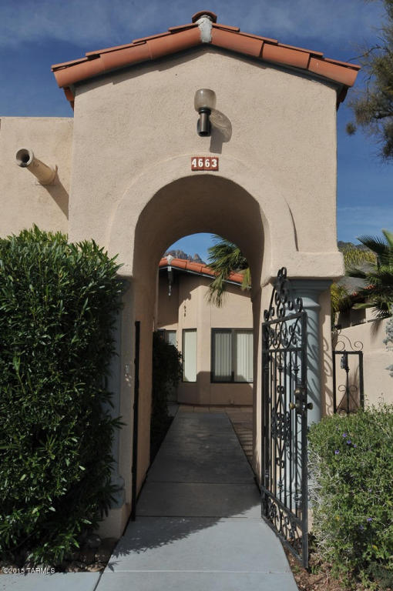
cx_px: 196
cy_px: 296
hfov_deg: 43.5
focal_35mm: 30
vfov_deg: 62.0
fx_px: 493
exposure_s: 1/250
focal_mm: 20
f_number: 18
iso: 320
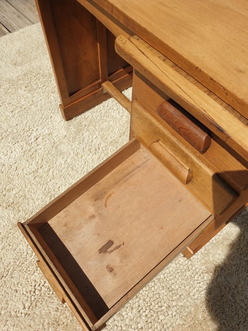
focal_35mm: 26
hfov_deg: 53.1
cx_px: 124
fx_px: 248
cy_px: 166
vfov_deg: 67.3
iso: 50
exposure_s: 1/2381
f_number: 2.4
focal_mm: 4.3
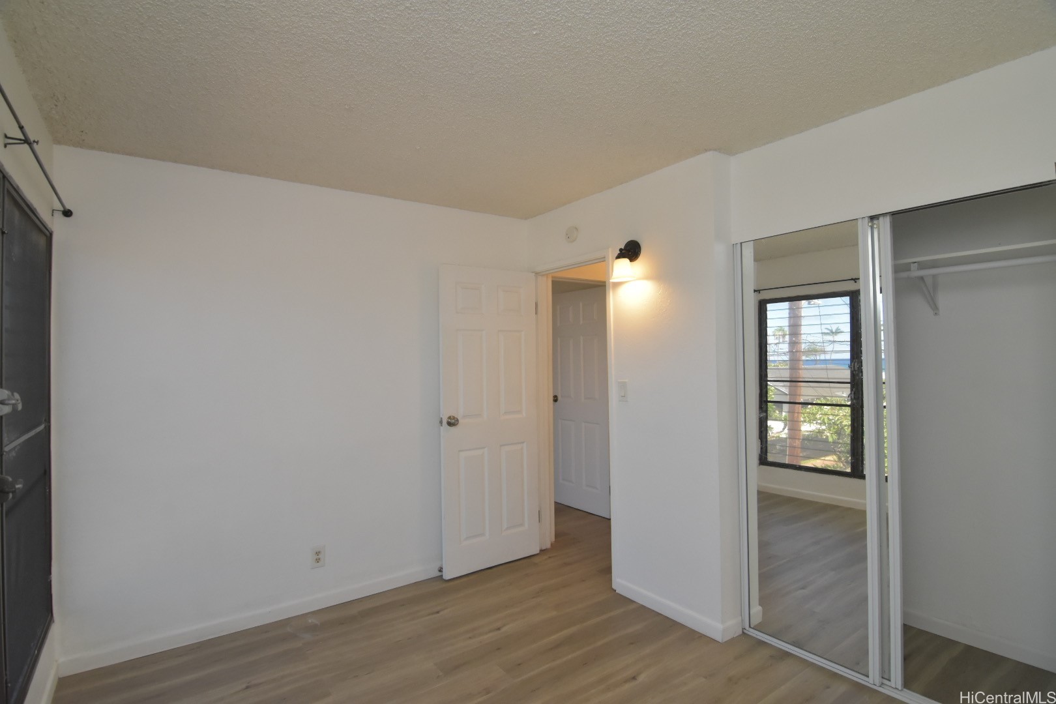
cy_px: 352
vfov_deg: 67.4
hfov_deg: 90.0
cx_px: 528
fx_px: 528
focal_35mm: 18
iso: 1600
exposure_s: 1/200
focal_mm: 12
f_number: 5.6
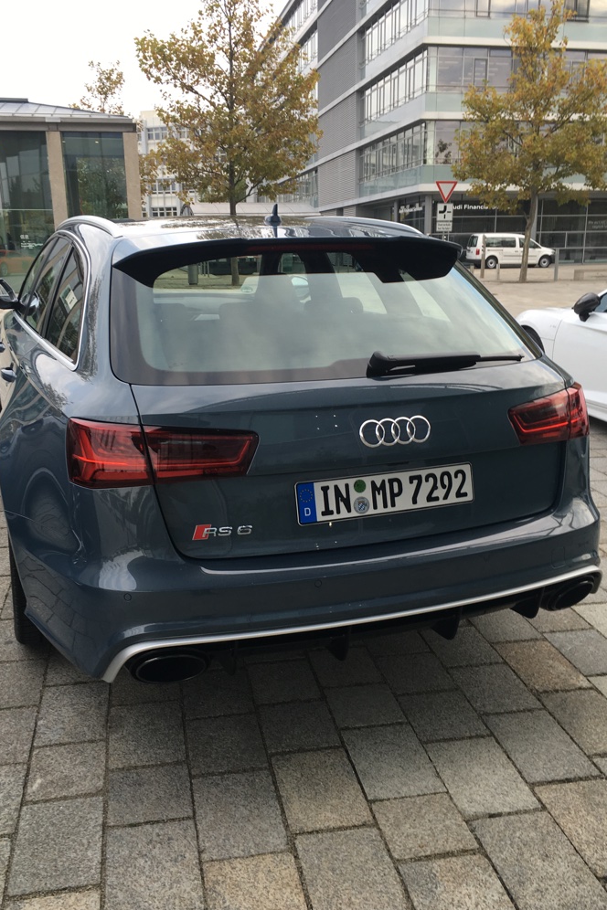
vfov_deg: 60.3
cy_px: 460
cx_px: 285
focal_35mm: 31
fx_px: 784
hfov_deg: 42.3
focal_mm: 4.15
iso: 25
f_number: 2.2
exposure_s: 1/100
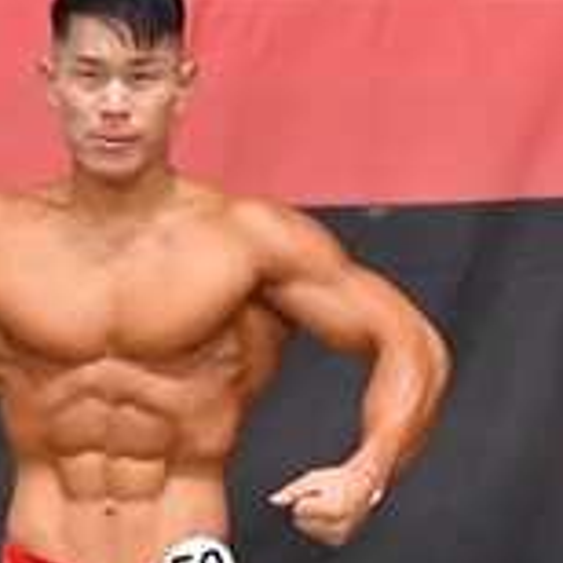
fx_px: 14684
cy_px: 728
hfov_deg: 2.2
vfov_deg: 2.2
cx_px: 645
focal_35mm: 798
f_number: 5.6
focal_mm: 125
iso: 6400
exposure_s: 1/400
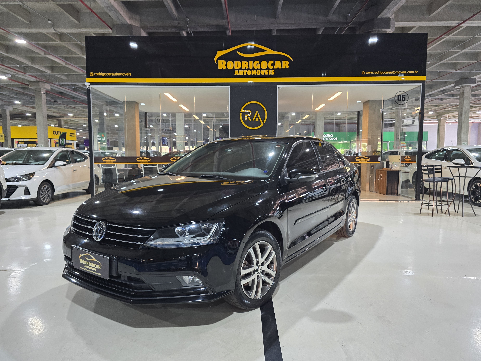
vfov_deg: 58.9
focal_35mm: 23
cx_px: 240
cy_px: 180
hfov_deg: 73.9
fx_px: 320
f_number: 1.7
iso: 320
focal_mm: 6.3
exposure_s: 1/120
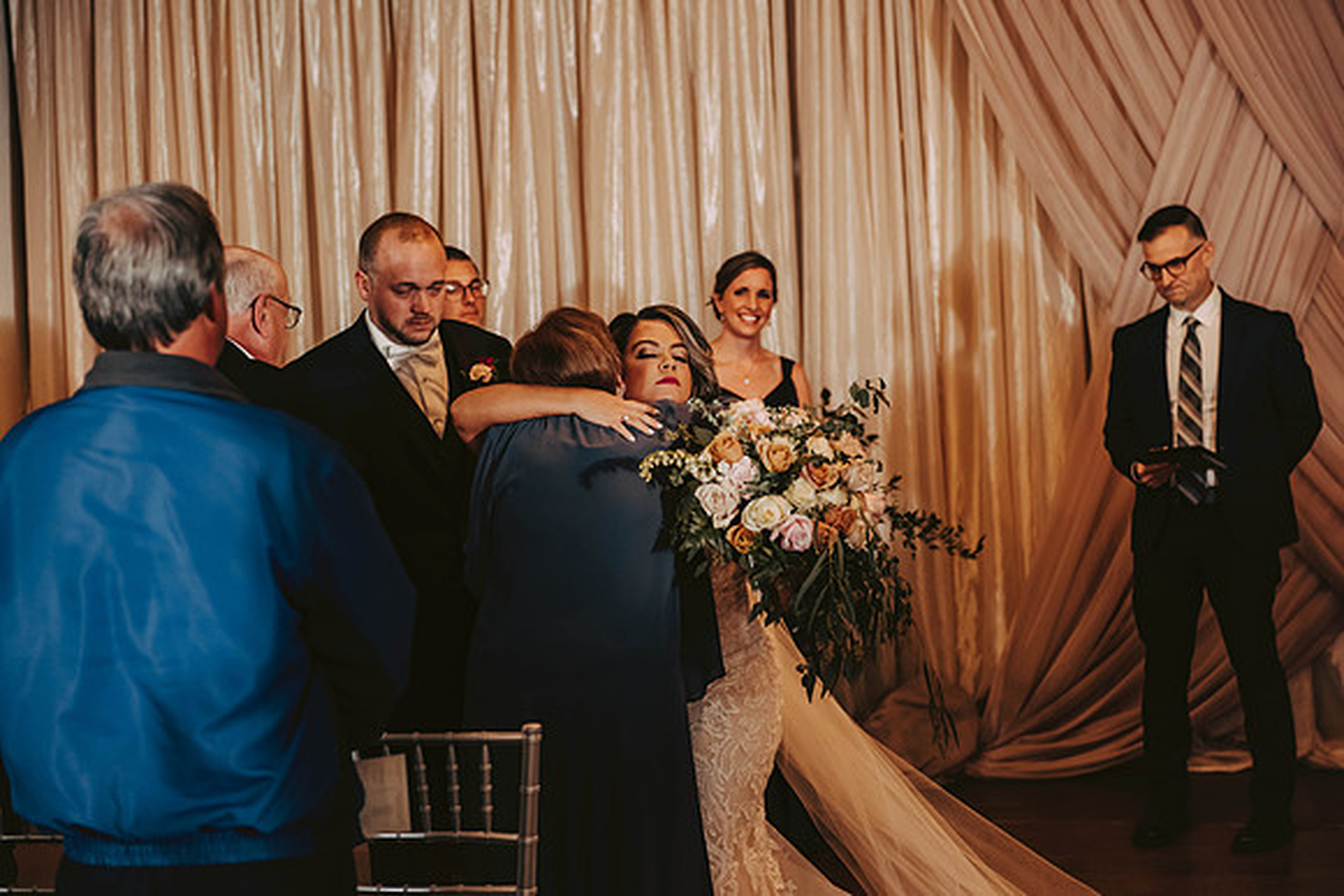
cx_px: 672
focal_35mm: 70
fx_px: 2614
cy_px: 448
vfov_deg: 19.5
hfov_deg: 28.8
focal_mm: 70
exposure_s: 1/250
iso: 2000
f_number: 3.2
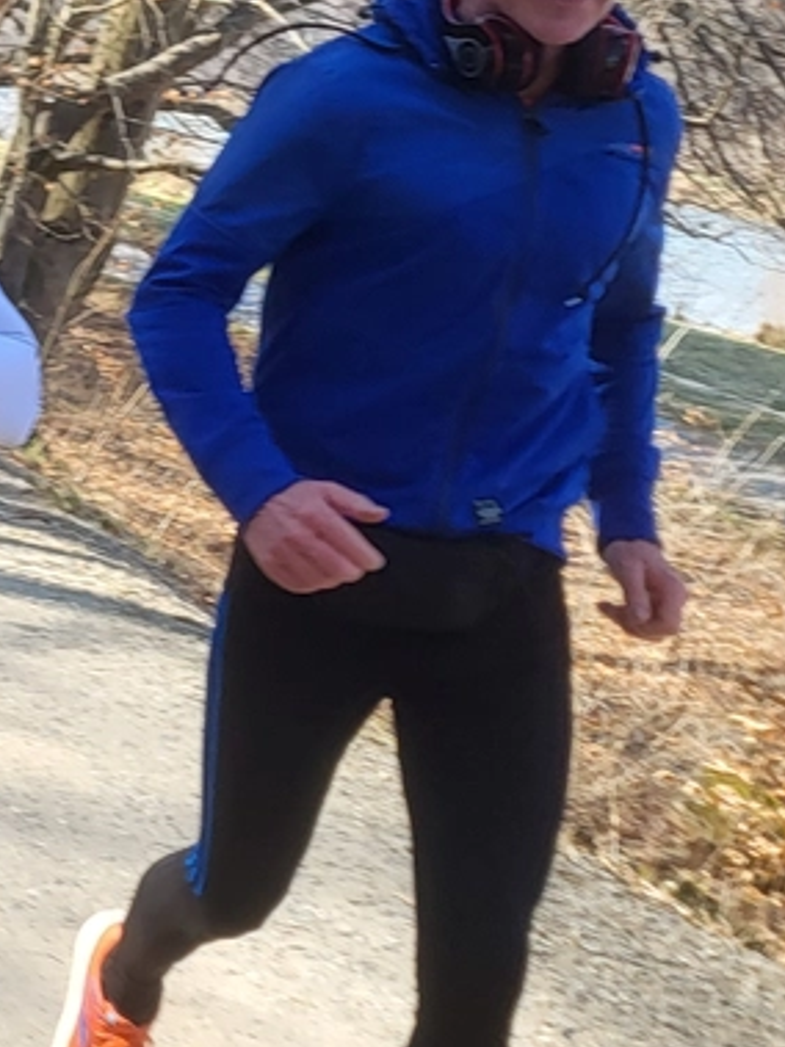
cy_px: 367
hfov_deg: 13.2
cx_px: -543
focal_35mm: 103
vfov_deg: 19.0
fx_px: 3116
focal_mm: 5.4
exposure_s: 1/418
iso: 40
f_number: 1.8
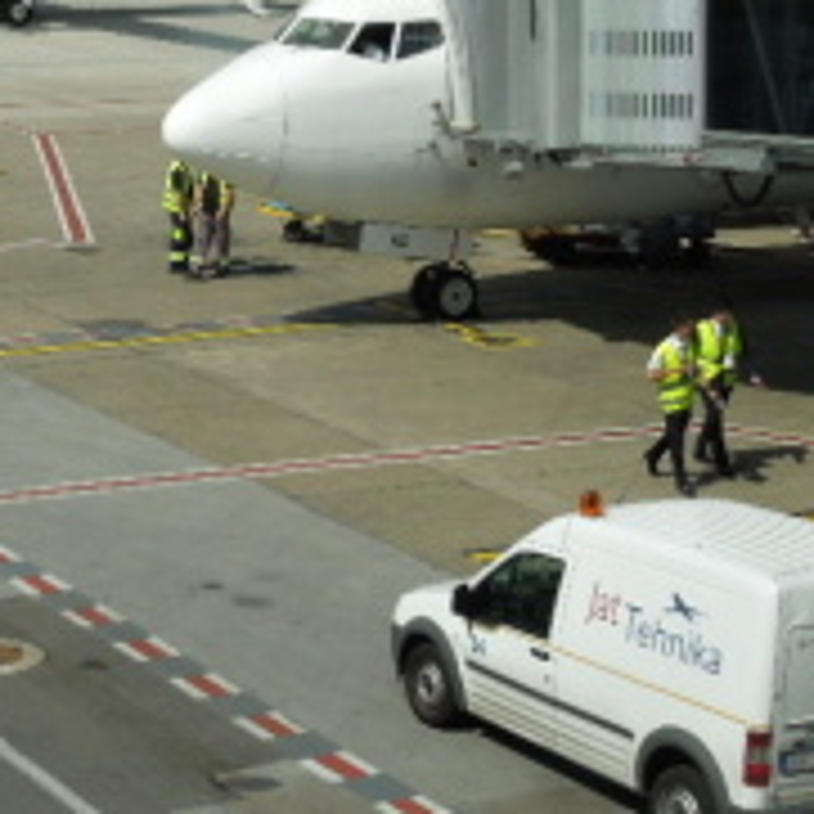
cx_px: -85
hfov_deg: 16.1
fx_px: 2793
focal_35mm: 105
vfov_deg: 16.5
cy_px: 259
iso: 100
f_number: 3.9
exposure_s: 1/1000
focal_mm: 7.8
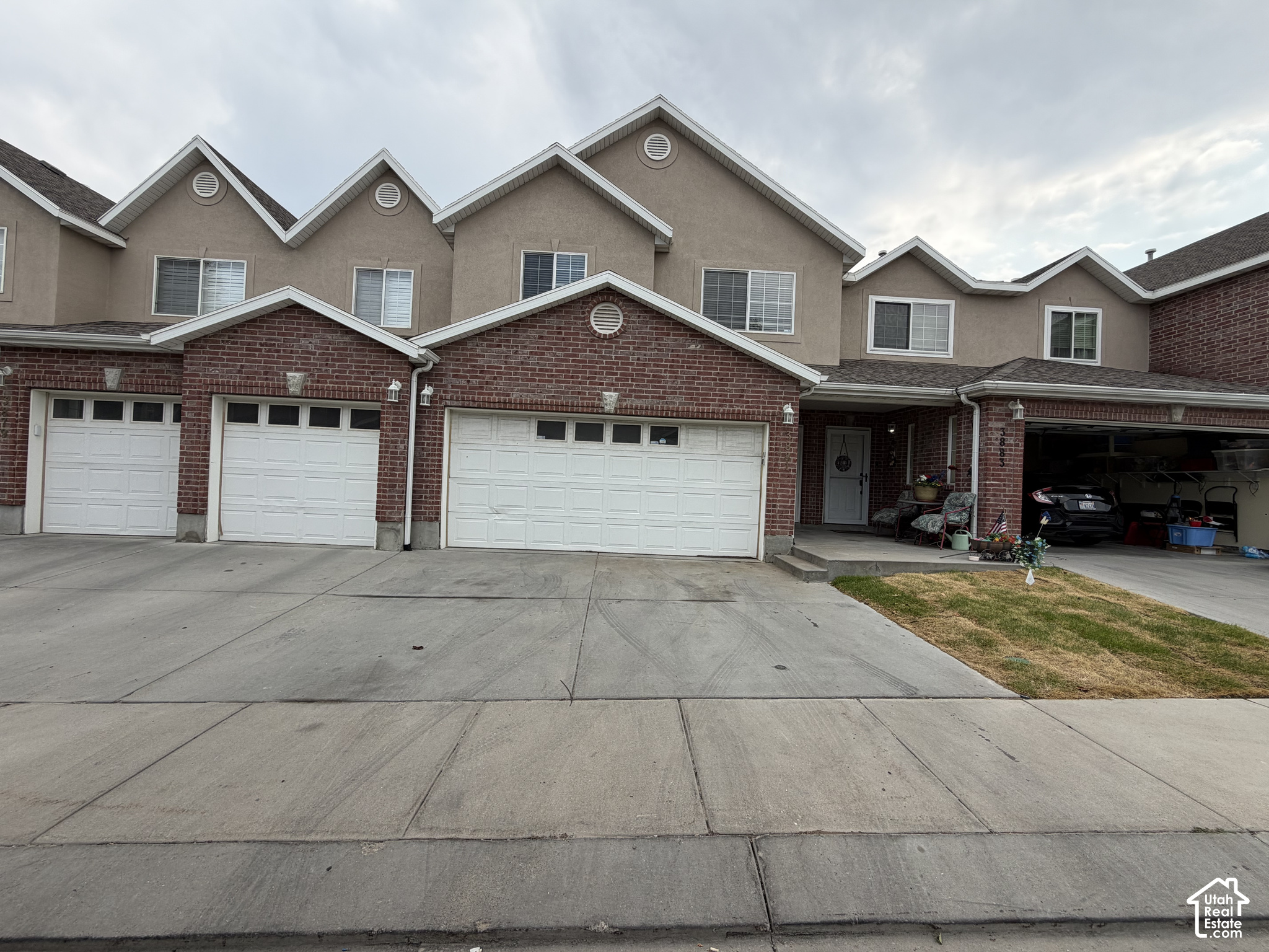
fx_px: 513
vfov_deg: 85.7
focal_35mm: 14
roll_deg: -2.3
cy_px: 476
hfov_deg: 102.1
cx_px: 634
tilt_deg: +0.4
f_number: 2.2
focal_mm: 2.22
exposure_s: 1/770
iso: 32
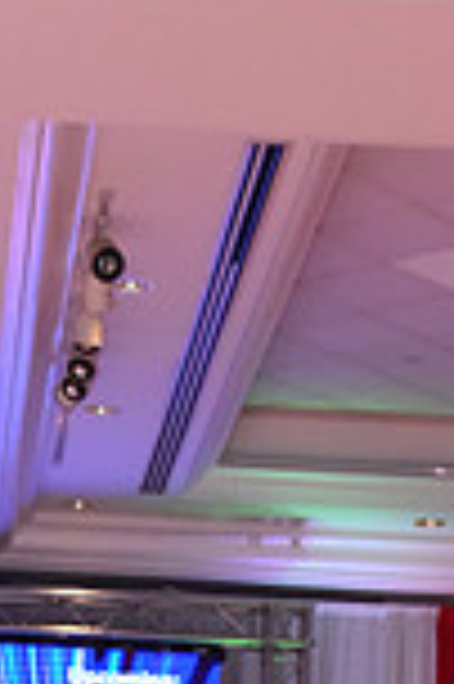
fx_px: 2749
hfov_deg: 9.4
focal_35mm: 145
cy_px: 1224
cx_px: 79
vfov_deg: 12.9
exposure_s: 1/320
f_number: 6.3
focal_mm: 38
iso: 2500
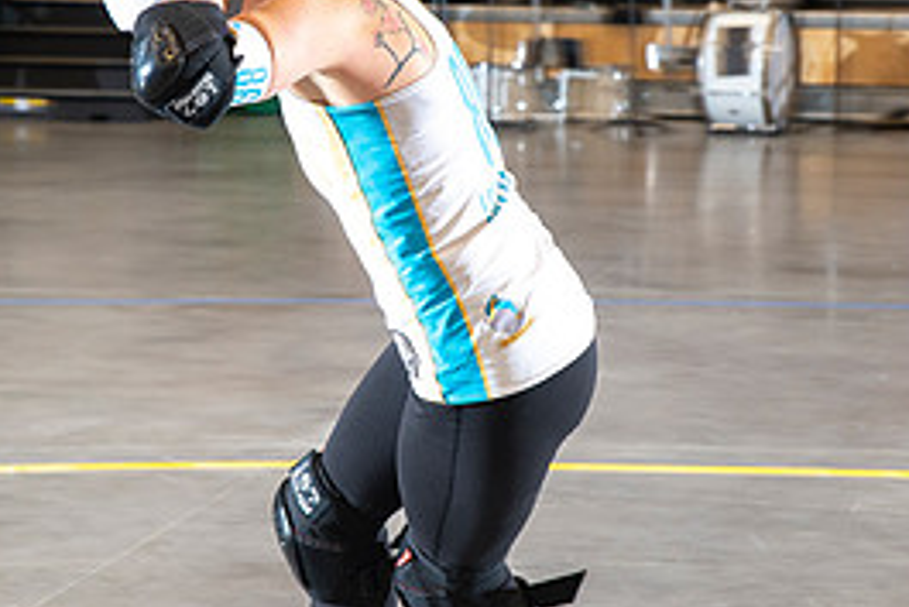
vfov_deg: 9.0
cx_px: 405
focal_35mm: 153
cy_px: 156
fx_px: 3865
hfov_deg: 13.4
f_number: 5.6
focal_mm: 70
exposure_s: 1/160
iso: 500
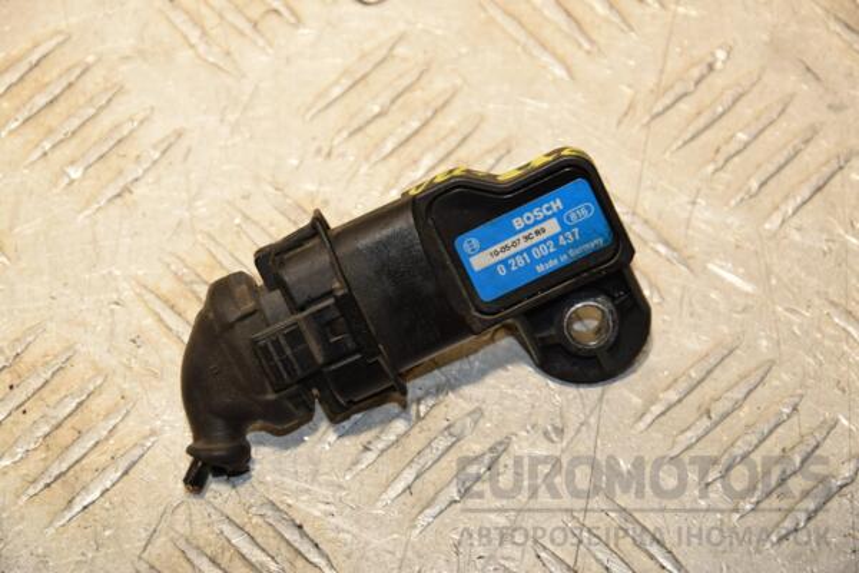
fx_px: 3758
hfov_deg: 13.0
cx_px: 430
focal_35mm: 158
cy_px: 286
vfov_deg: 8.7
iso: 800
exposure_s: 1/200
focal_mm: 105
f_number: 8
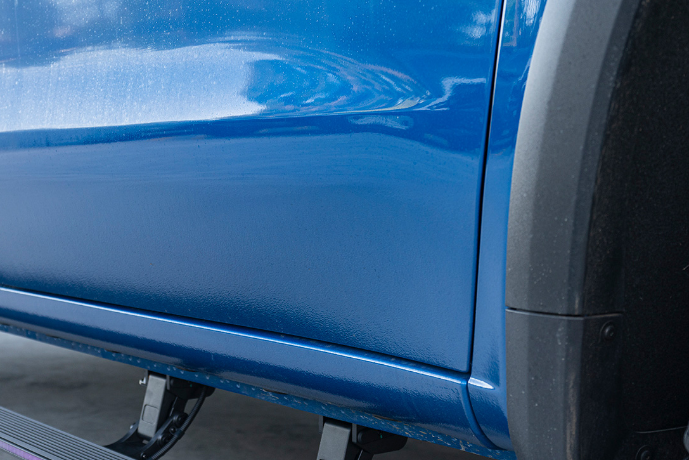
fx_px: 1014
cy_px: 327
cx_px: 207
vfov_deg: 25.3
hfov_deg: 36.9
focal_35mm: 53
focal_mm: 32
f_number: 4
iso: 200
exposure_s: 1/60
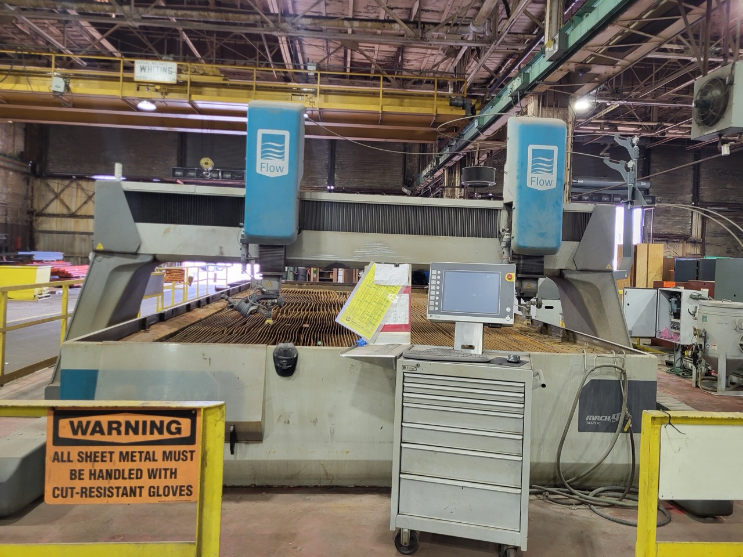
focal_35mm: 26
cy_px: 278
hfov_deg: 67.3
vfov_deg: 53.1
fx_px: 558
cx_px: 372
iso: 200
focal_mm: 5.4
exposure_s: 1/60
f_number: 1.8
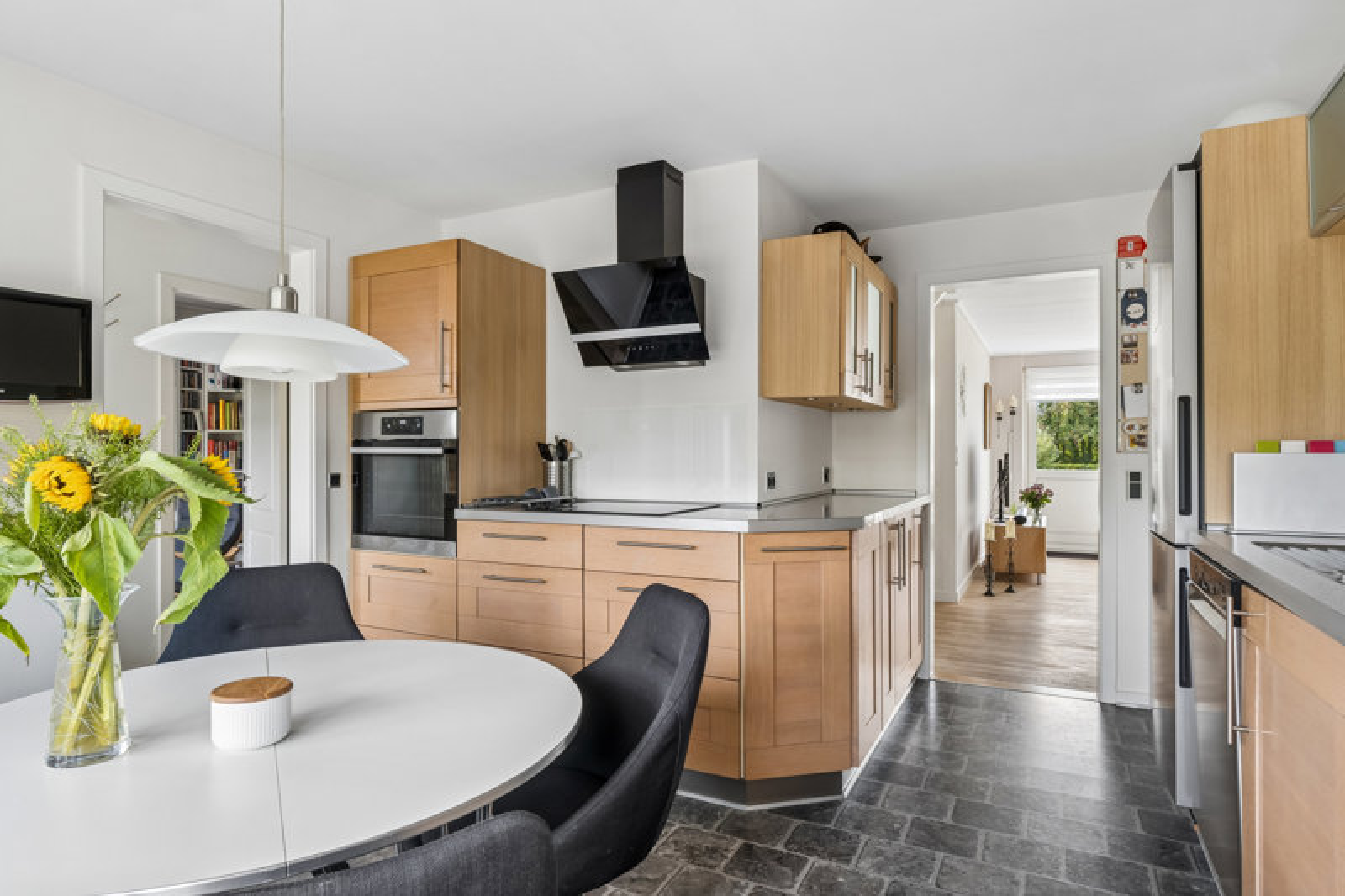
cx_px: 672
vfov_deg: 59.5
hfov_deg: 81.2
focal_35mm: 21
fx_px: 784
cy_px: 448
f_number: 8
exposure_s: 1/6
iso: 200
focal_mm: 14
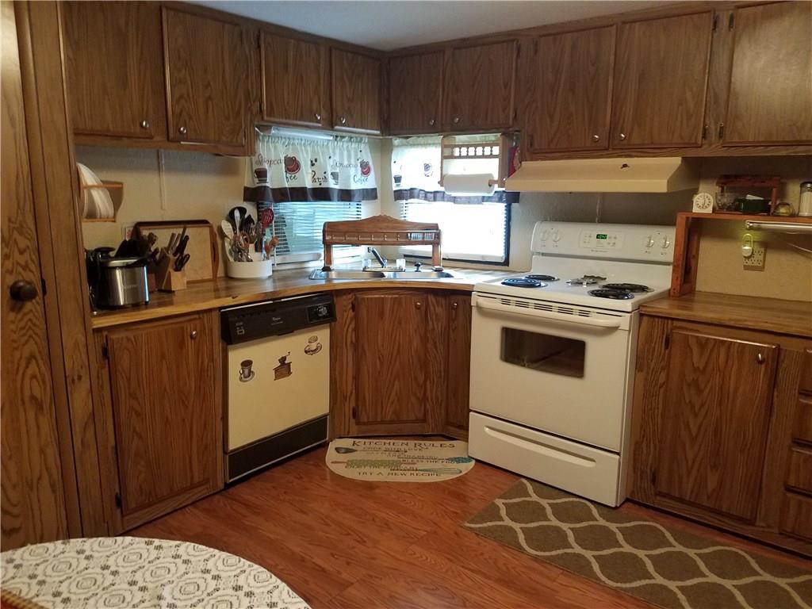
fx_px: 610
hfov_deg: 67.3
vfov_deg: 53.1
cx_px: 406
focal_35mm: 26
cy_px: 304
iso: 200
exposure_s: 1/12
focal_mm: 4.2
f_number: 1.7
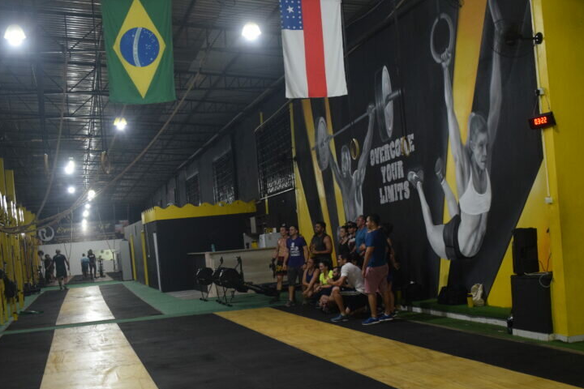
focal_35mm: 48
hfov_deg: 41.1
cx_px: 316
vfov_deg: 27.9
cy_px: 252
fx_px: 779
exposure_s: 1/30
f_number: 5.6
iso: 1250
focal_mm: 24
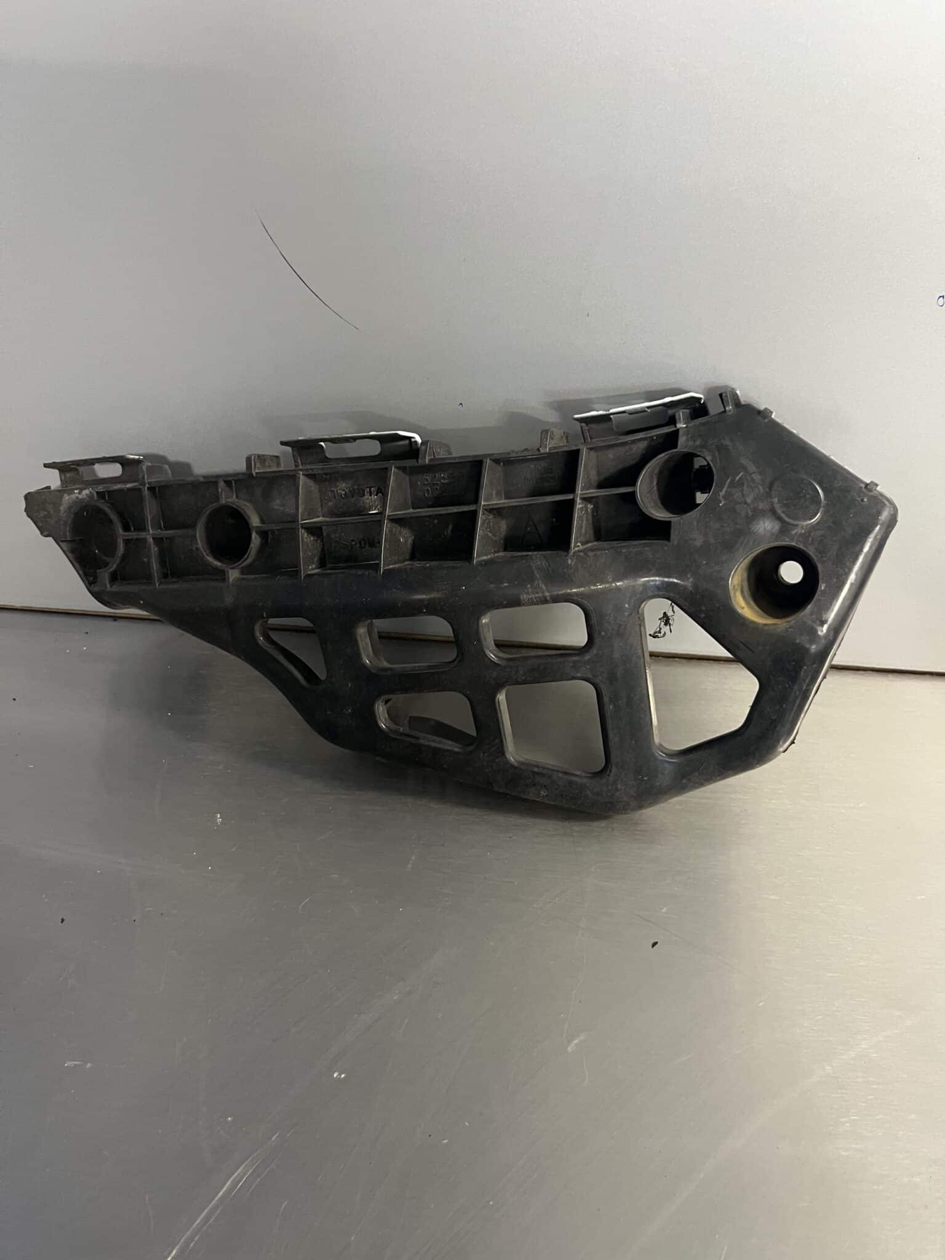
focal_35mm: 26
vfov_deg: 67.3
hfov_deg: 53.1
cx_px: 472
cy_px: 630
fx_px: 946
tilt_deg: -39.1
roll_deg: -3.9
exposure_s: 1/50
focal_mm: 5.1
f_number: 1.6
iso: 400
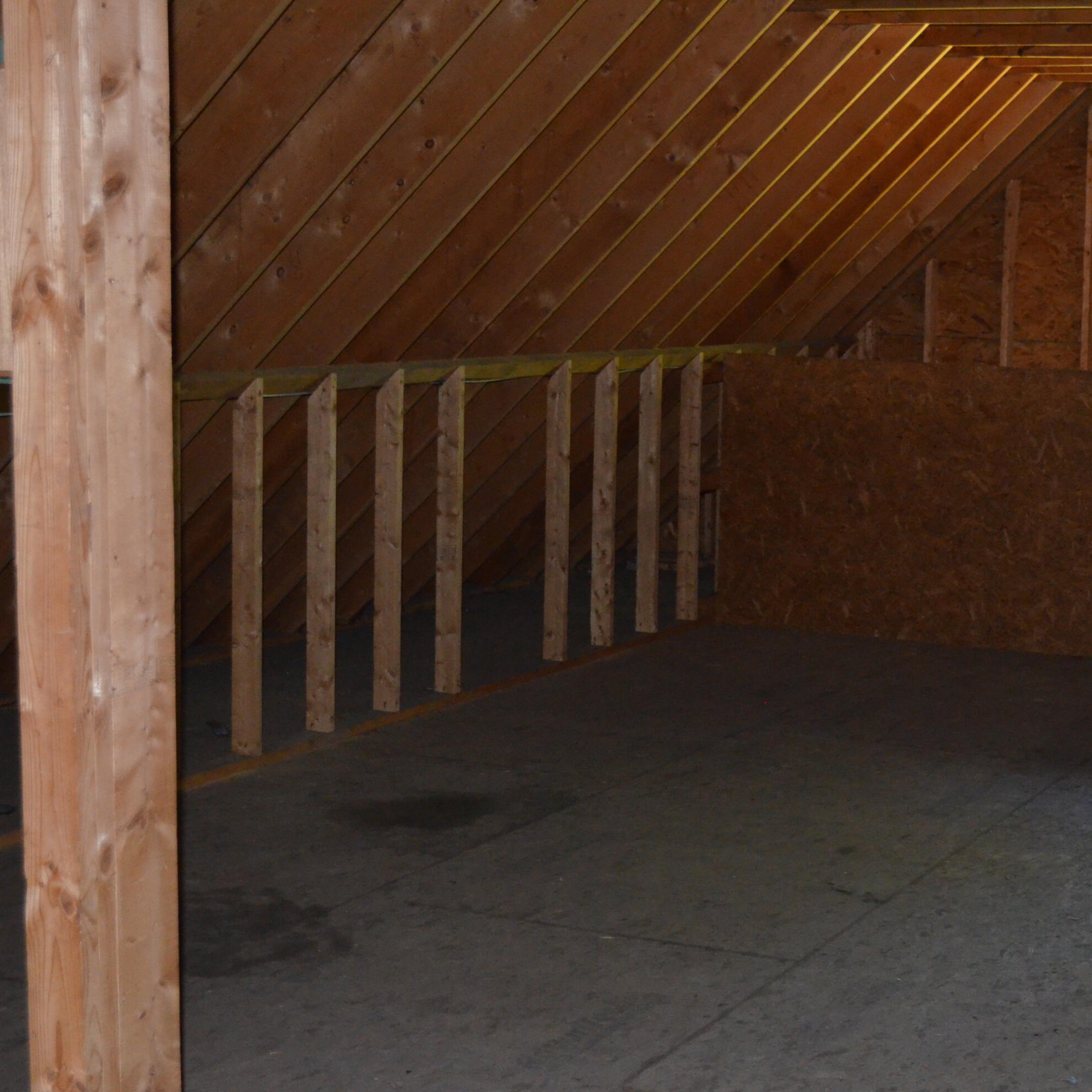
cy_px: 547
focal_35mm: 62
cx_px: 821
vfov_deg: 27.7
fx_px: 2213
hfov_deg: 27.3
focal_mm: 32
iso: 3200
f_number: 4.8
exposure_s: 1/60
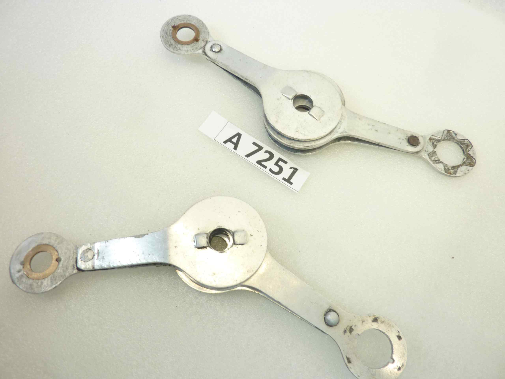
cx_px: 252
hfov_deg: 69.4
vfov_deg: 54.9
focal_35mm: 25
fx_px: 365
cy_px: 190
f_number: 3.3
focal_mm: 4.1
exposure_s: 1/25
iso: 80
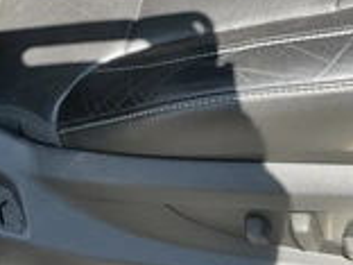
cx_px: 269
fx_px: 734
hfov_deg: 26.6
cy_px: -39
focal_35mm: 72
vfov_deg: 19.4
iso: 25
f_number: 1.8
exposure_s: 1/259
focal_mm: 3
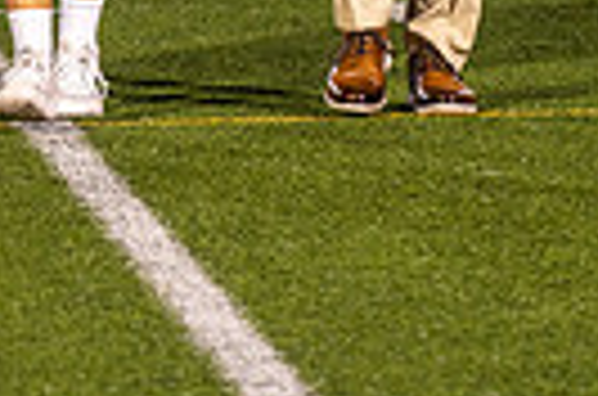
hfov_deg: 3.2
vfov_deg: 2.1
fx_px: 10738
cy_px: -576
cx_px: 22
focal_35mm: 648
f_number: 4
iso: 640
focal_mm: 191
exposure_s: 1/125
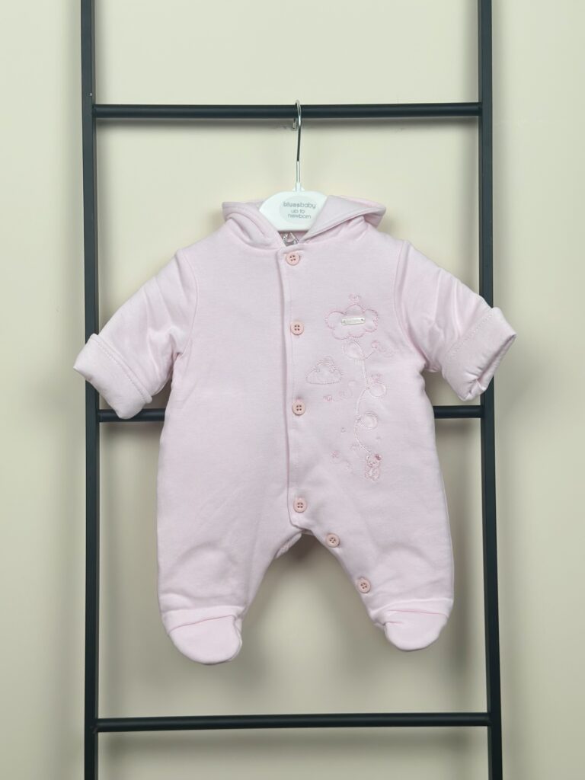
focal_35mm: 48
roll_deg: +0.0
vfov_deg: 39.7
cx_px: 292
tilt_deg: -0.7
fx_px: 1082
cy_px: 390
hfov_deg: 30.3
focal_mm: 6.86
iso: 80
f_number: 1.78
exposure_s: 1/387
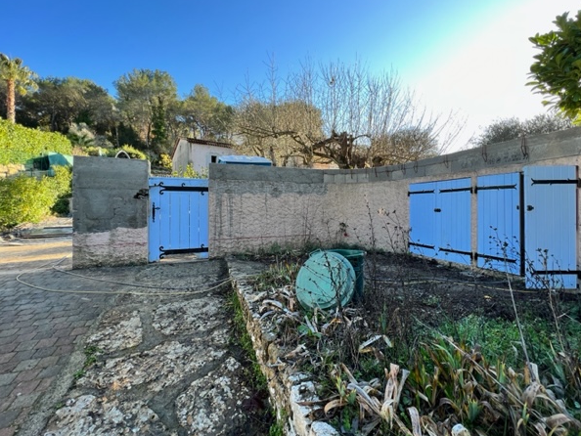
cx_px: 296
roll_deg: +0.7
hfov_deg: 102.0
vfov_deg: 85.7
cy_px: 208
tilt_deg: -0.5
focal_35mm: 14
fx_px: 235
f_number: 1.8
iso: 32
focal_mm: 1.57
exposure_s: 1/174
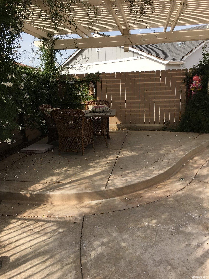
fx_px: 234
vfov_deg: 61.7
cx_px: 104
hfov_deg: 48.2
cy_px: 140
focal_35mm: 29
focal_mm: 4.15
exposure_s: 1/1012
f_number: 2.2
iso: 25
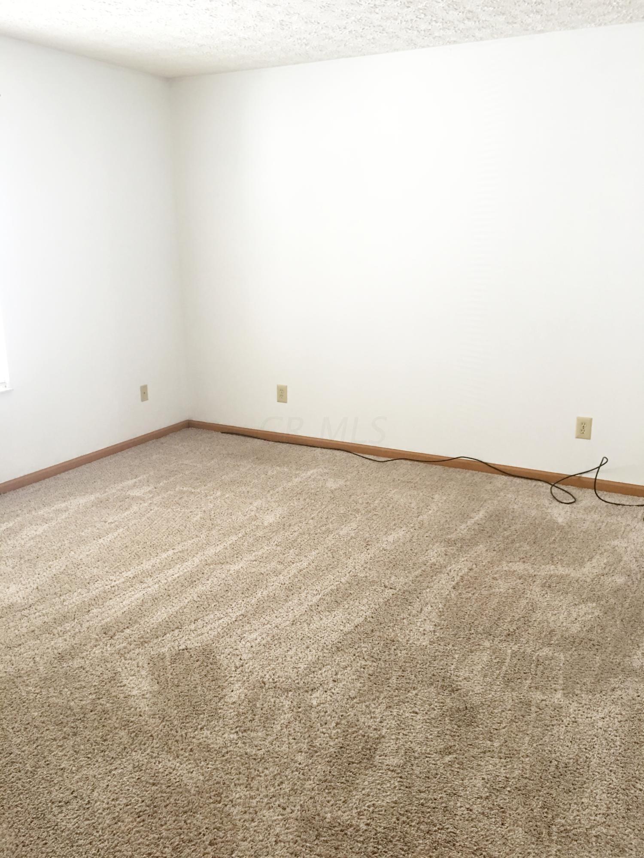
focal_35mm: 29
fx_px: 719
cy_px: 429
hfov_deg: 48.2
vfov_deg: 61.7
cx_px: 322
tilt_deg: -12.3
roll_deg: +1.2
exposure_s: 1/15
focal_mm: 4.15
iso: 80
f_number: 2.2
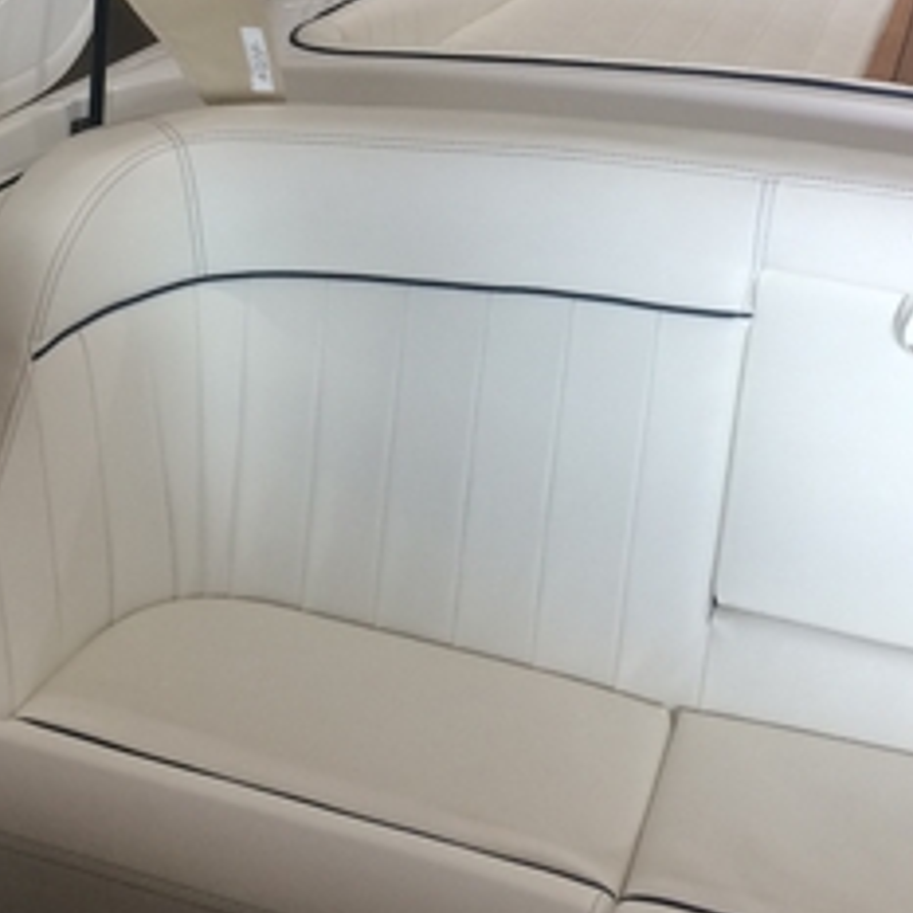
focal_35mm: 66
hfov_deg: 26.1
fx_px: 1969
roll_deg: -5.0
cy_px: -59
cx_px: 372
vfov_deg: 24.6
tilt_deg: -15.9
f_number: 2.2
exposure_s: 1/33
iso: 40
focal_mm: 4.15
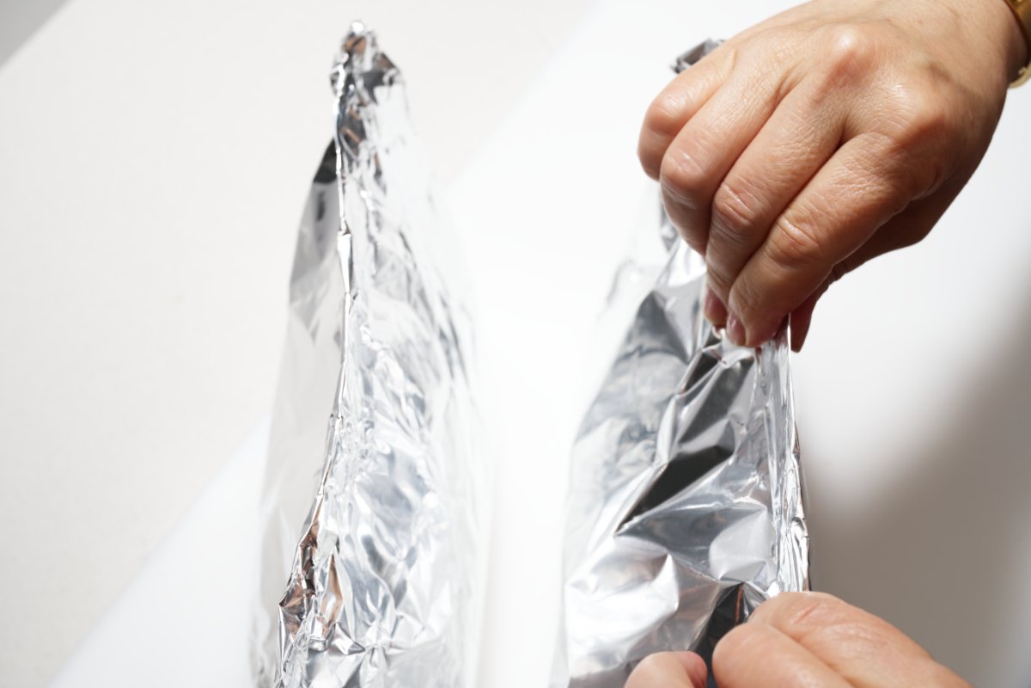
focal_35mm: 46
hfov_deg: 42.7
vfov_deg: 29.2
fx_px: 1317
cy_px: 344
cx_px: 516
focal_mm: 46
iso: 100
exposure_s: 1/100
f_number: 8
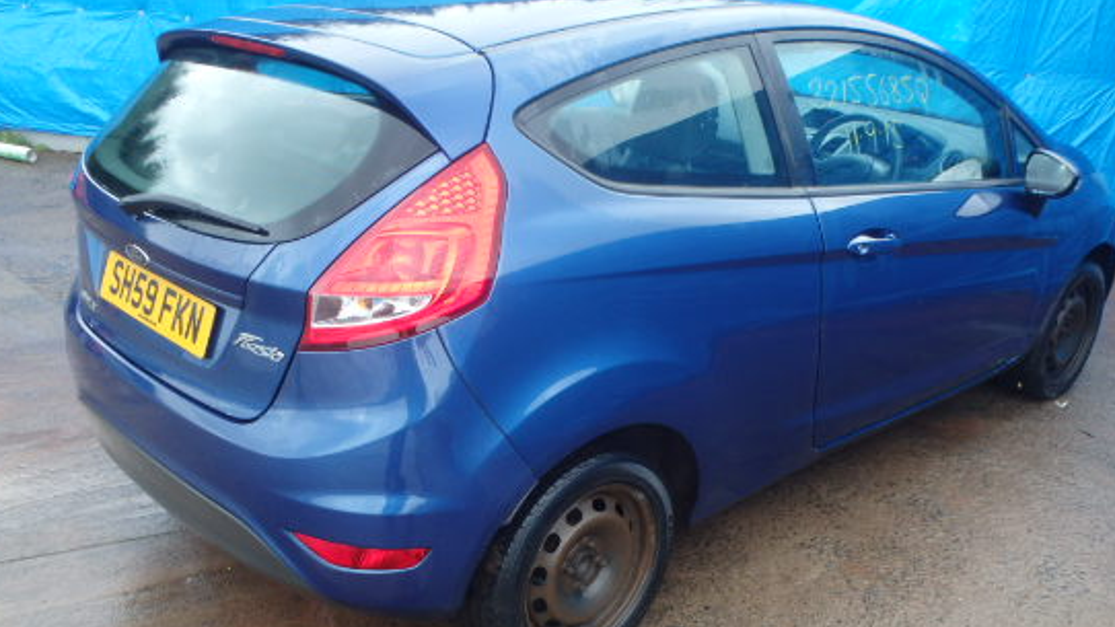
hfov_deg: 55.2
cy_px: 419
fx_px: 1064
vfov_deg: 32.6
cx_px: 597
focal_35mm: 36
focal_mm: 5
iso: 160
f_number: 3.9
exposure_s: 1/60
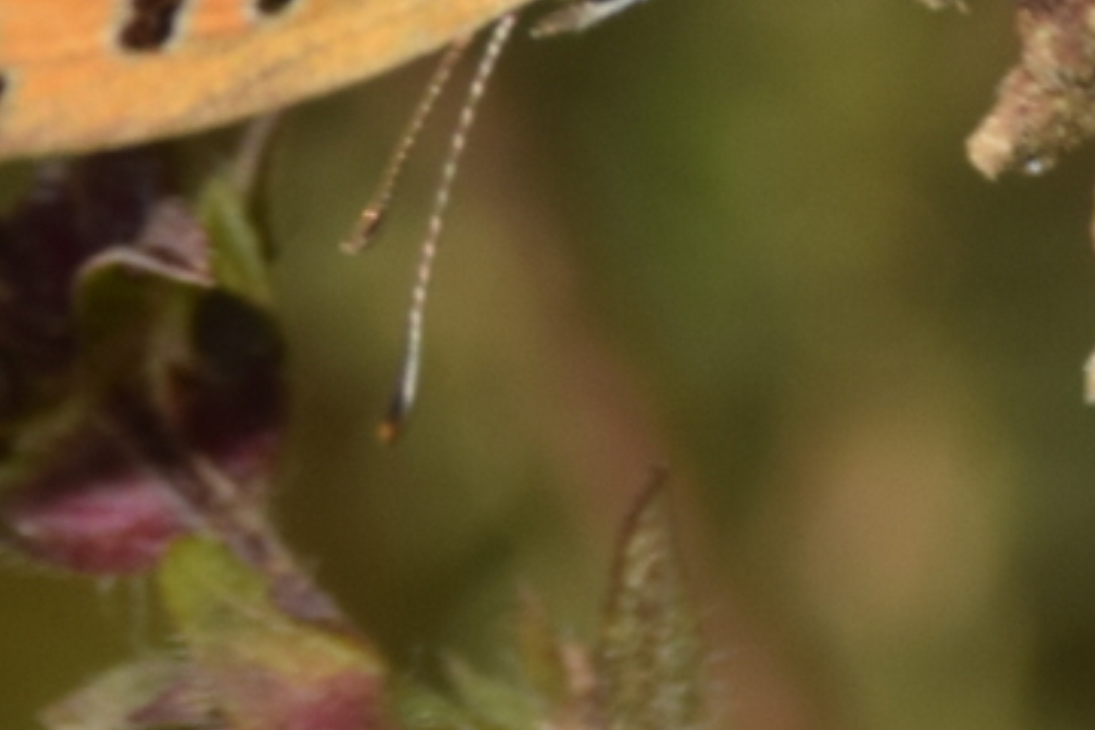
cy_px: -237
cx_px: 49
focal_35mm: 560
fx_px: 17032
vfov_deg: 2.5
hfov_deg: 3.7
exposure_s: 1/160
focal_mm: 140
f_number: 13
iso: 100
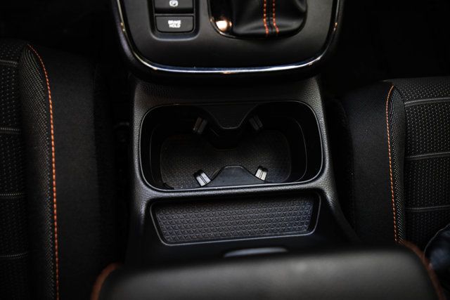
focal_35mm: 24
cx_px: 225
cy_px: 150
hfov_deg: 73.7
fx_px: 300
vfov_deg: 53.2
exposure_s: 1/200
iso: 640
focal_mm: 24
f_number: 3.2
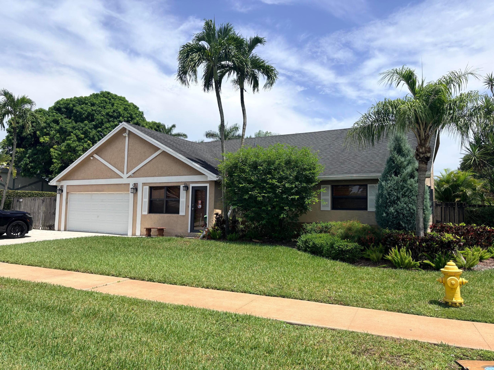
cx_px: 247
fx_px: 371
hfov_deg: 67.3
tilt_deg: +5.2
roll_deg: -0.7
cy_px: 185
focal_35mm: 26
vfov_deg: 53.1
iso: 50
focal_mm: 5.96
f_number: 1.6
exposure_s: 1/4950
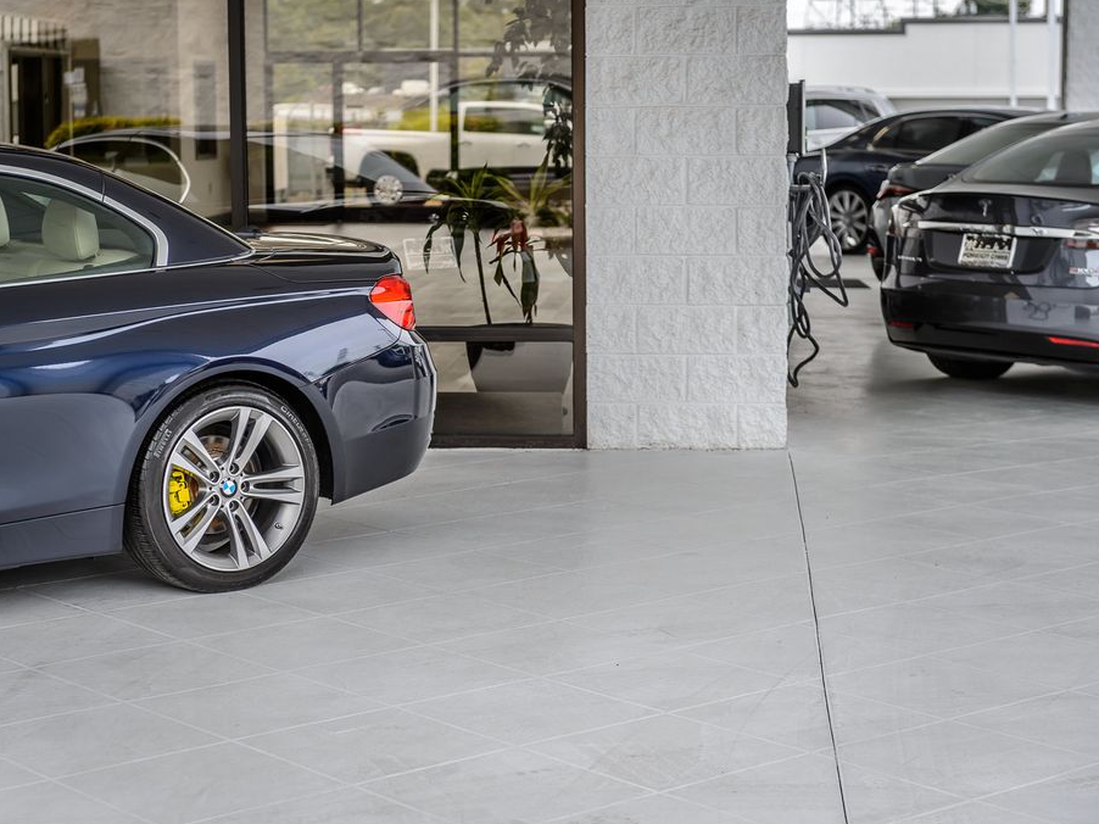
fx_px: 2444
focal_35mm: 77
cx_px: 503
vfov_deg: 19.1
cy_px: 410
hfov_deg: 25.3
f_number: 4
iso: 100
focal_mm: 70
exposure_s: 1/250
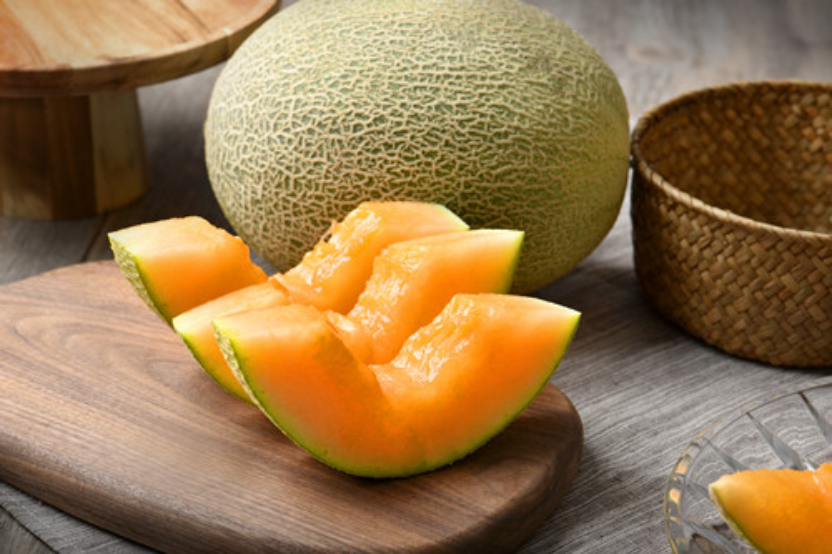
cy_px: 277
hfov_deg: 19.5
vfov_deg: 13.0
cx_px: 416
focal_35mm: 105
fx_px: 2426
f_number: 13
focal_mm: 105
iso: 100
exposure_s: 1/160
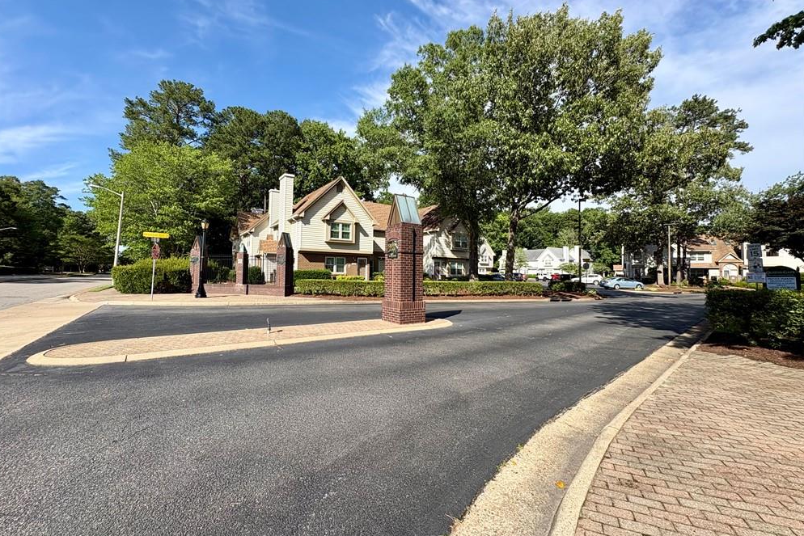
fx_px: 335
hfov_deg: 100.4
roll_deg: -0.1
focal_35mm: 15
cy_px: 259
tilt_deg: +3.3
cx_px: 393
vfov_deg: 77.3
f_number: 2.2
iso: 40
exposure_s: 1/1178
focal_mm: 2.22
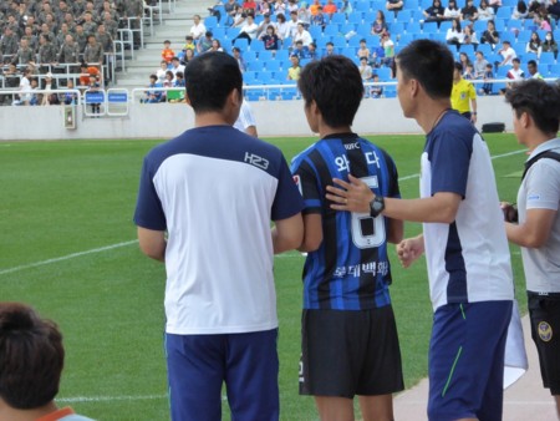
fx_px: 3593
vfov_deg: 6.7
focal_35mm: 222
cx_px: 280
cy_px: 210
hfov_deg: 8.9
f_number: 5.6
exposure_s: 1/160
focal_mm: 35.8
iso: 640
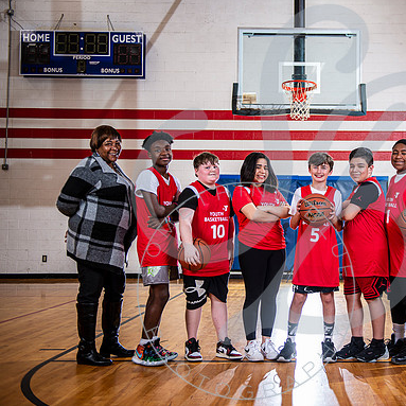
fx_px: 663
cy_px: 202
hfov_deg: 33.4
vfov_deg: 34.0
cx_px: 303
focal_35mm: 50
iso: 200
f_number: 5.6
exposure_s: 1/200
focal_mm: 38
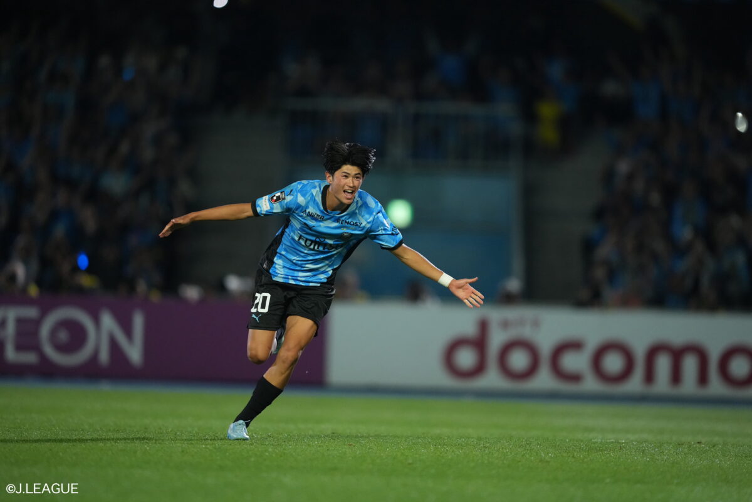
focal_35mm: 400
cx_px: 376
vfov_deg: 3.4
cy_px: 251
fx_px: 8355
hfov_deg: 5.2
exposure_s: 1/2000
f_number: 2.8
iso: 4000
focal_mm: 400
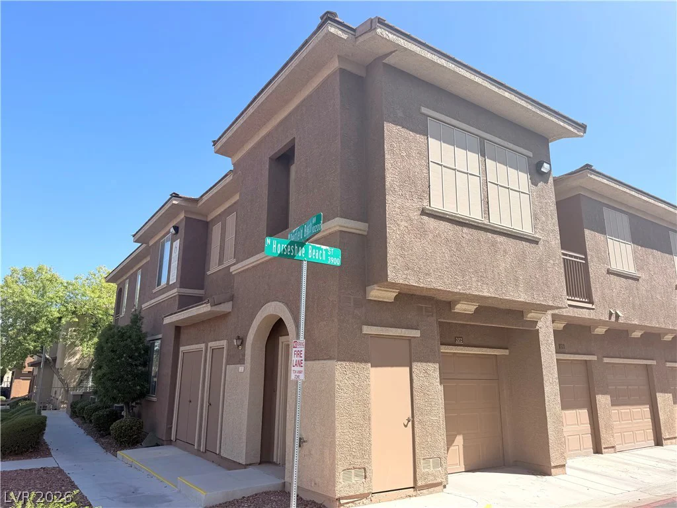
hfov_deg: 71.6
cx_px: 338
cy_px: 254
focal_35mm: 24
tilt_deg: +14.9
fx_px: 469
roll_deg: +0.6
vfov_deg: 56.8
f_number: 1.78
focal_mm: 6.76
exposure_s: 1/2801
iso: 80
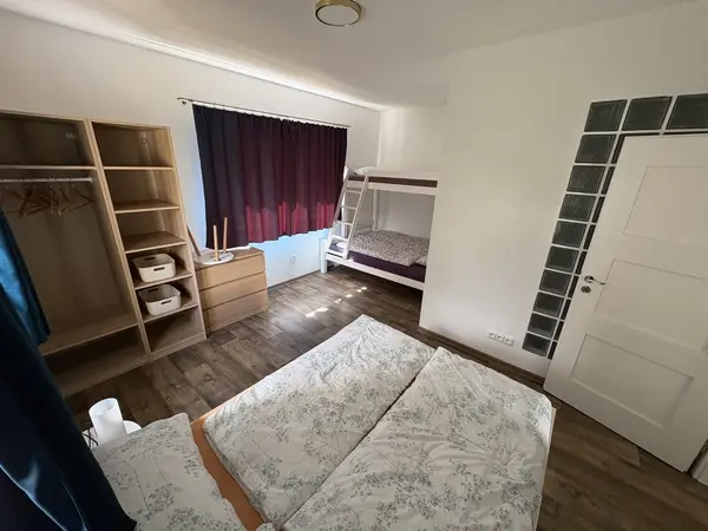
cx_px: 354
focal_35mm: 14
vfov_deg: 85.7
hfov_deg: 102.1
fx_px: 286
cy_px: 266
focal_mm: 2.22
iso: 250
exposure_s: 1/63
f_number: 2.2
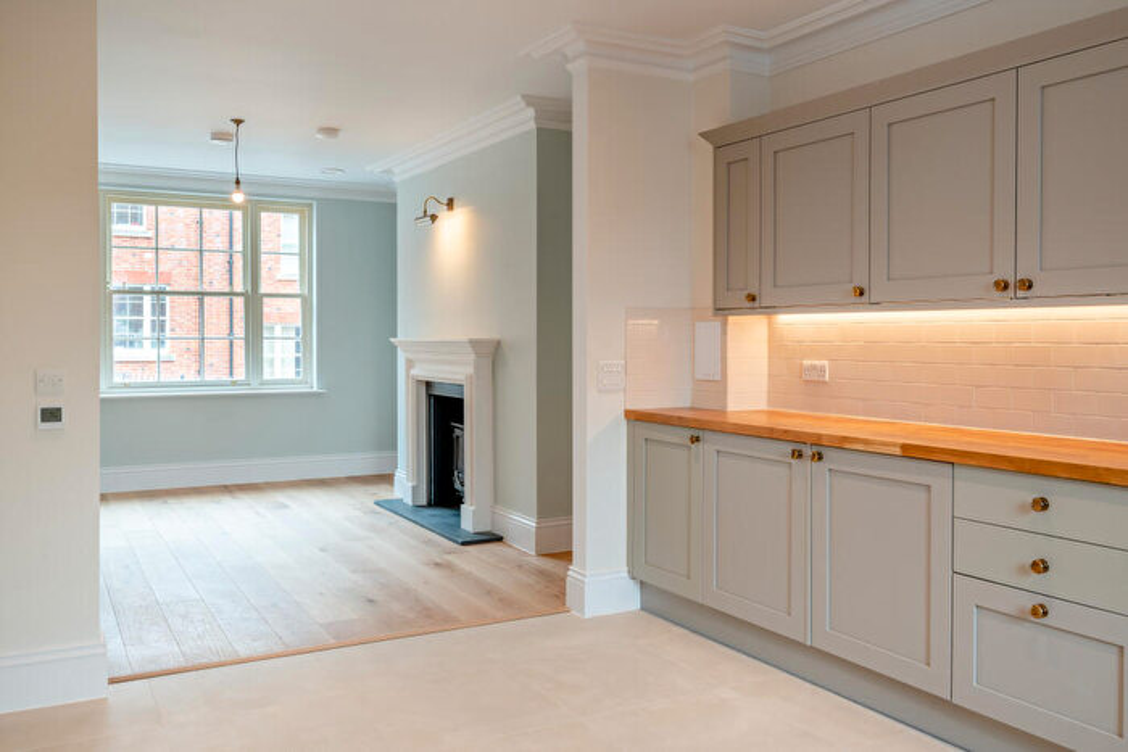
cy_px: 376
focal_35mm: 30
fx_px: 940
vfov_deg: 43.6
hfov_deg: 61.9
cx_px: 564
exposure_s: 1/80
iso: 100
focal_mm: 30
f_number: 8
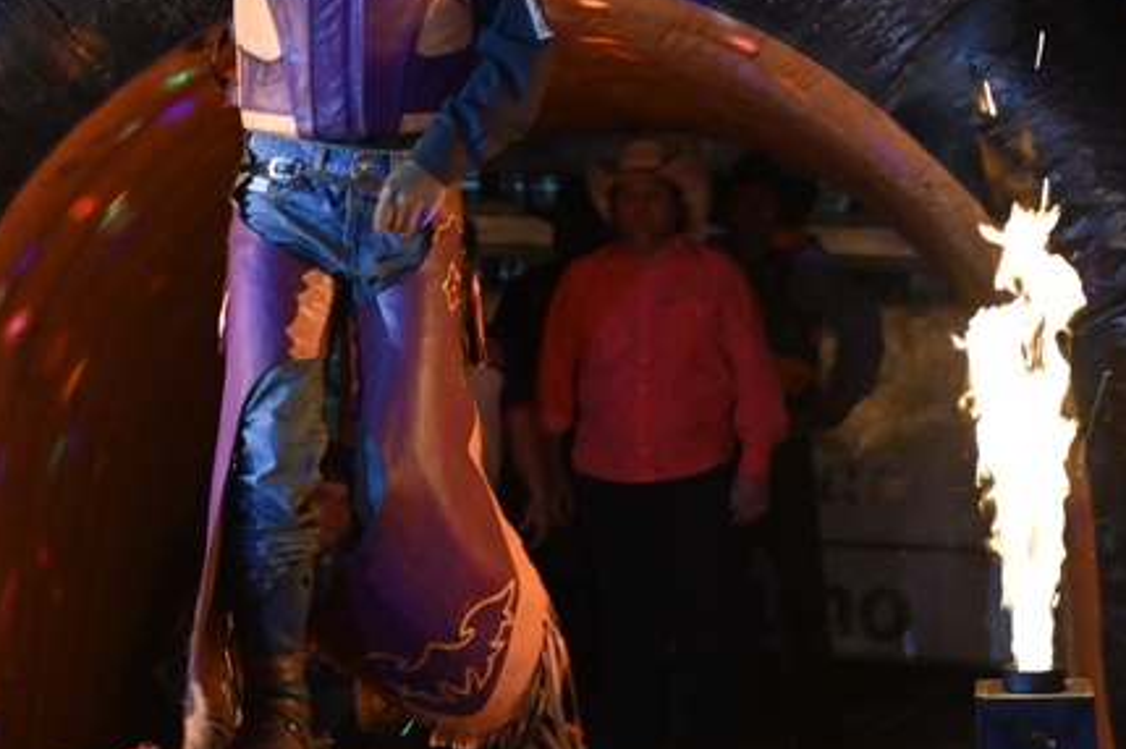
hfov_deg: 17.8
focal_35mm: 115
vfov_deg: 11.9
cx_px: 450
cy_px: 179
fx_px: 3594
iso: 800
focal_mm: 55
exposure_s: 1/125
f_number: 2.8
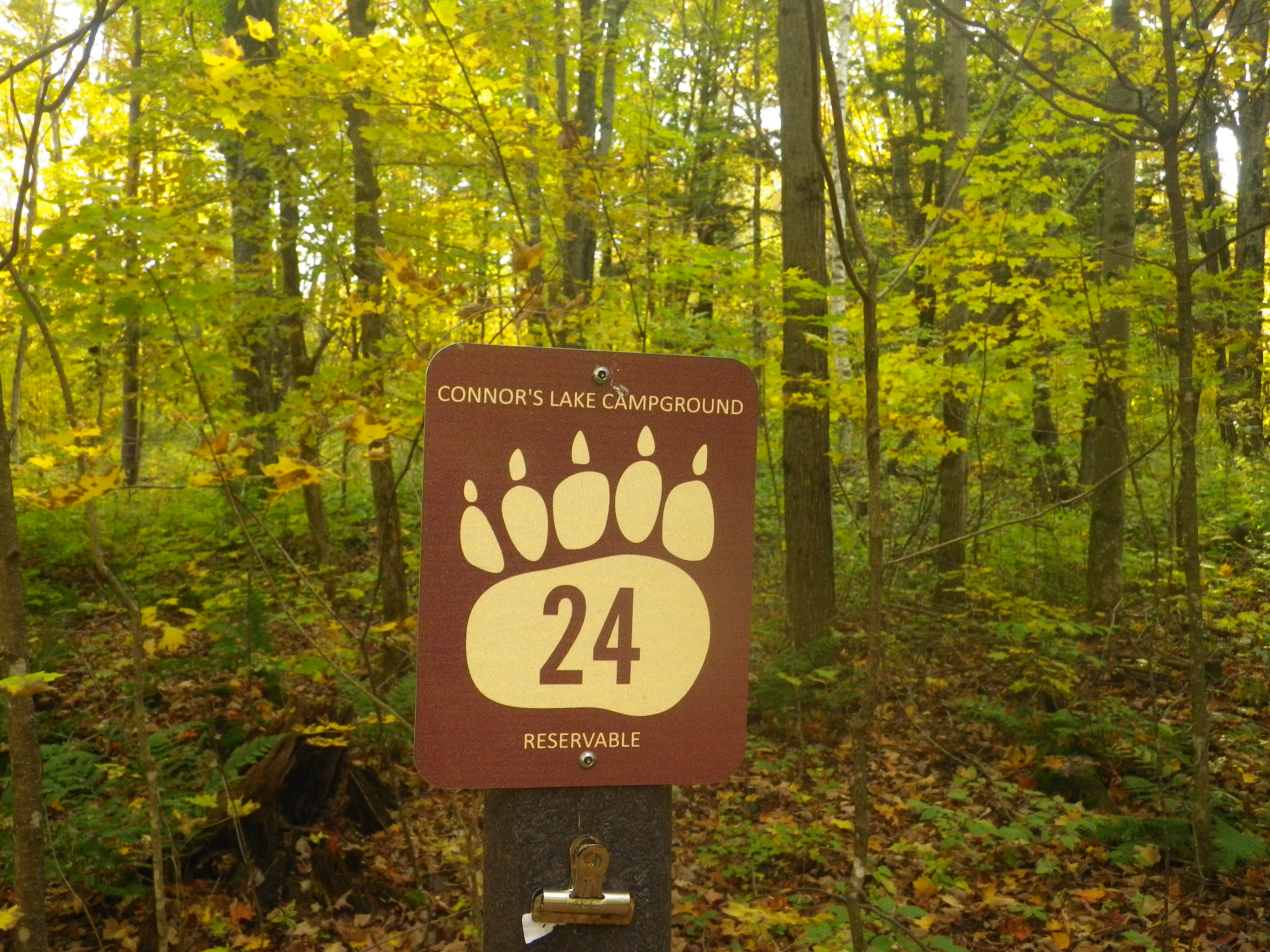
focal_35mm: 34
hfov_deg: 54.0
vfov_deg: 41.8
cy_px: 476
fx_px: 1247
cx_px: 635
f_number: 3.8
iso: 250
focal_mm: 6.1
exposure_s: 1/50
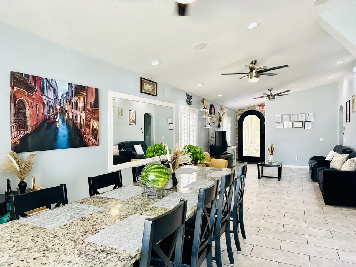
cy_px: 134
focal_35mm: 24
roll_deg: -0.5
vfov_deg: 56.8
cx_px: 178
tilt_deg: -0.8
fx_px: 247
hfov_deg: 71.6
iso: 200
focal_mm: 6.9
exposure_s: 1/120
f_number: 1.8
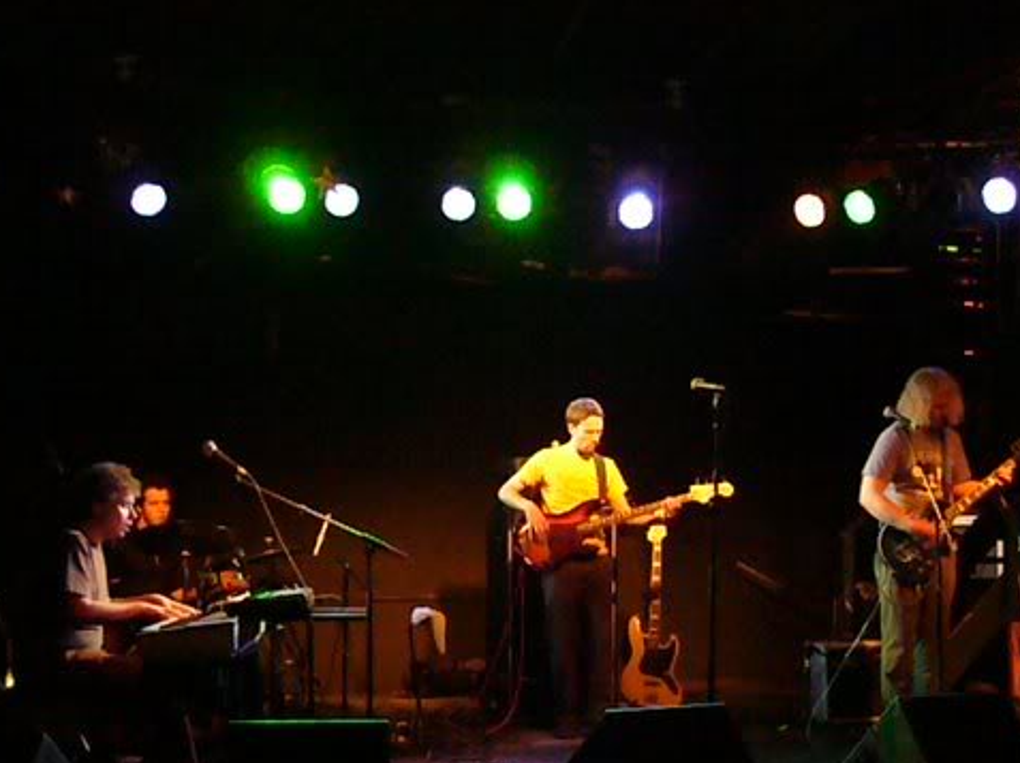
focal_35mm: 47
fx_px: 1384
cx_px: 554
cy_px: 502
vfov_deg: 30.6
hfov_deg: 40.4
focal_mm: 5.8
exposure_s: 1/30
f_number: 2.8
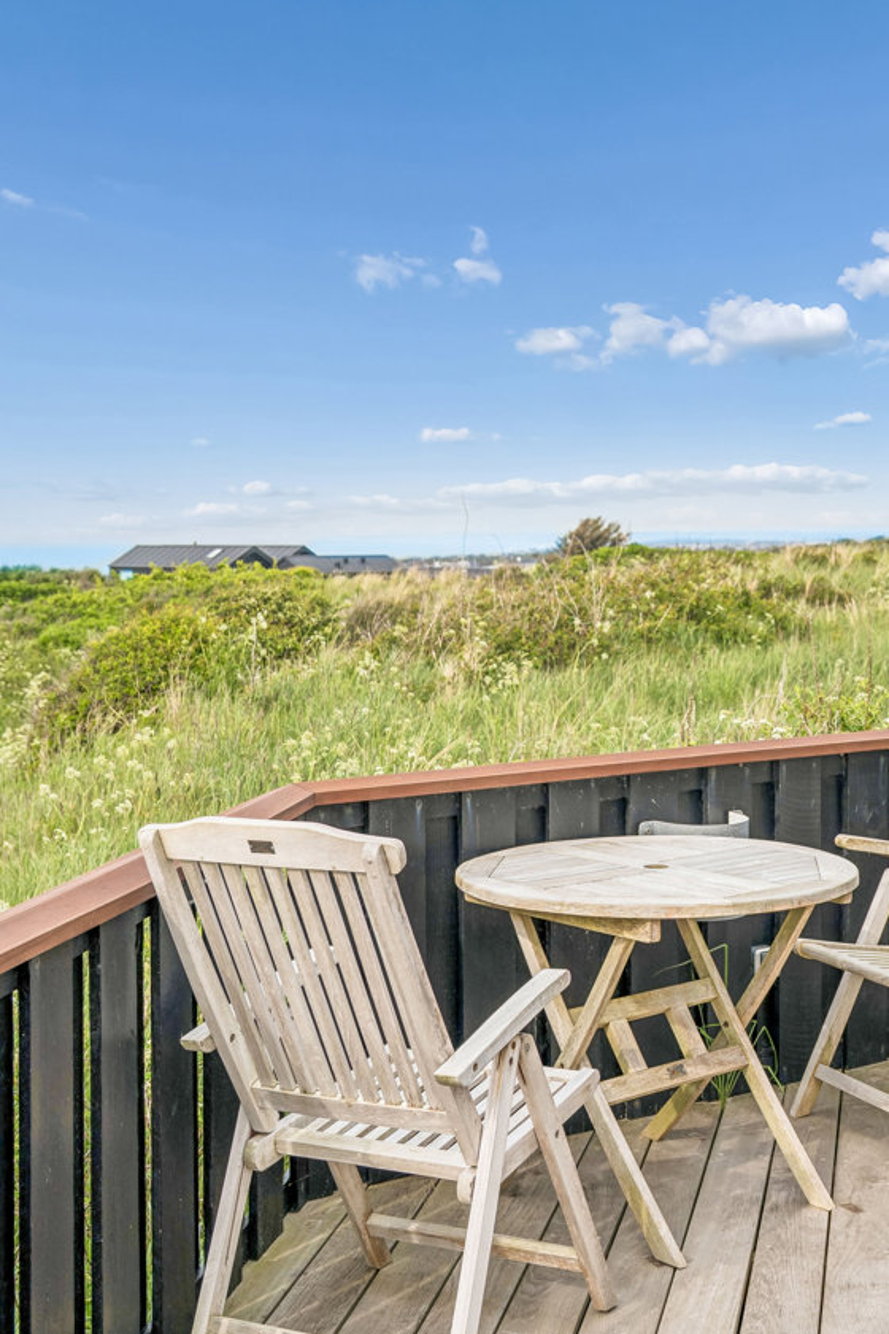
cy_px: 594
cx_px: 622
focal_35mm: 50
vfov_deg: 39.6
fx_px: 1852
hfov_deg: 26.8
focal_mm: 35
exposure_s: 1/500
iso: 160
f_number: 5.6
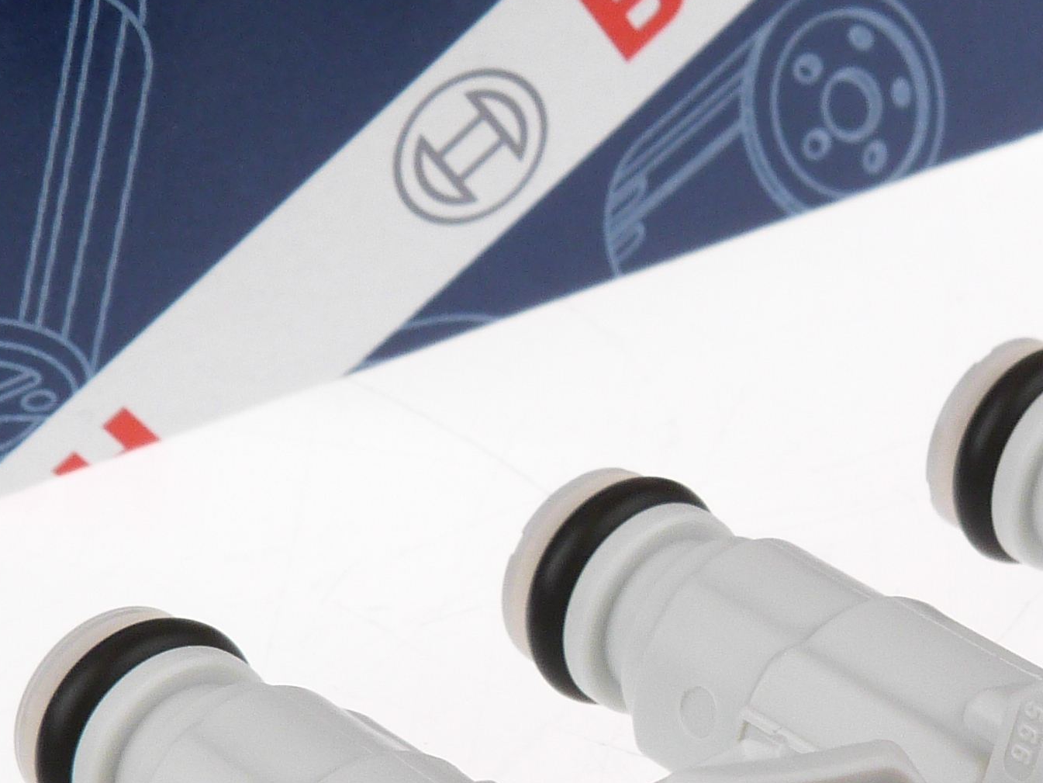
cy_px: 807
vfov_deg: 13.3
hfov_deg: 17.6
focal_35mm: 110
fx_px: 3315
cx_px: 981
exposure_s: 1/100
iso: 100
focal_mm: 6.5
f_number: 4
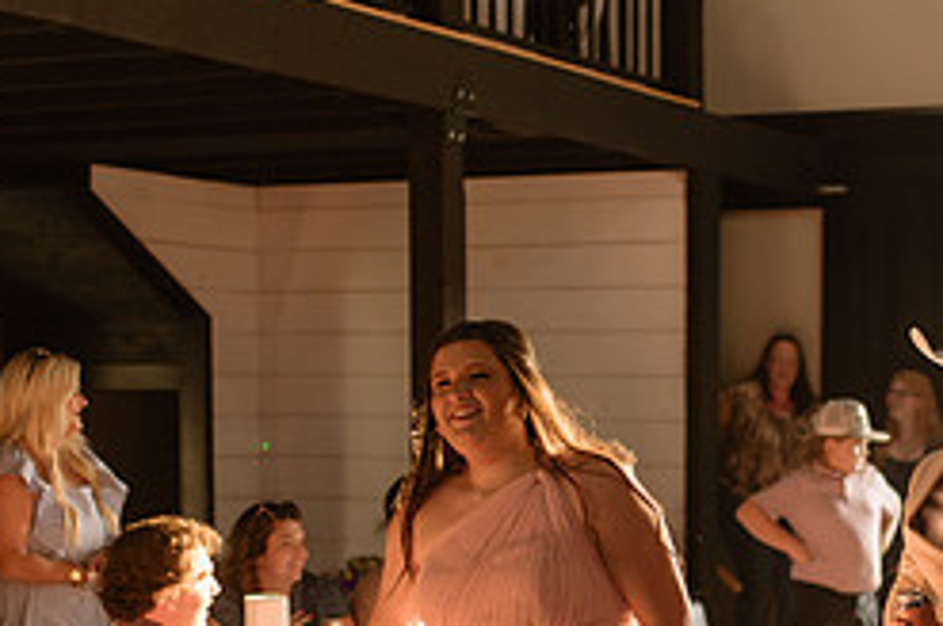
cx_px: 776
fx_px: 2250
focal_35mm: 86
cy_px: 615
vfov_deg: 15.6
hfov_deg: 23.3
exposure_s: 1/200
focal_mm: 35
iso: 320
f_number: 1.4
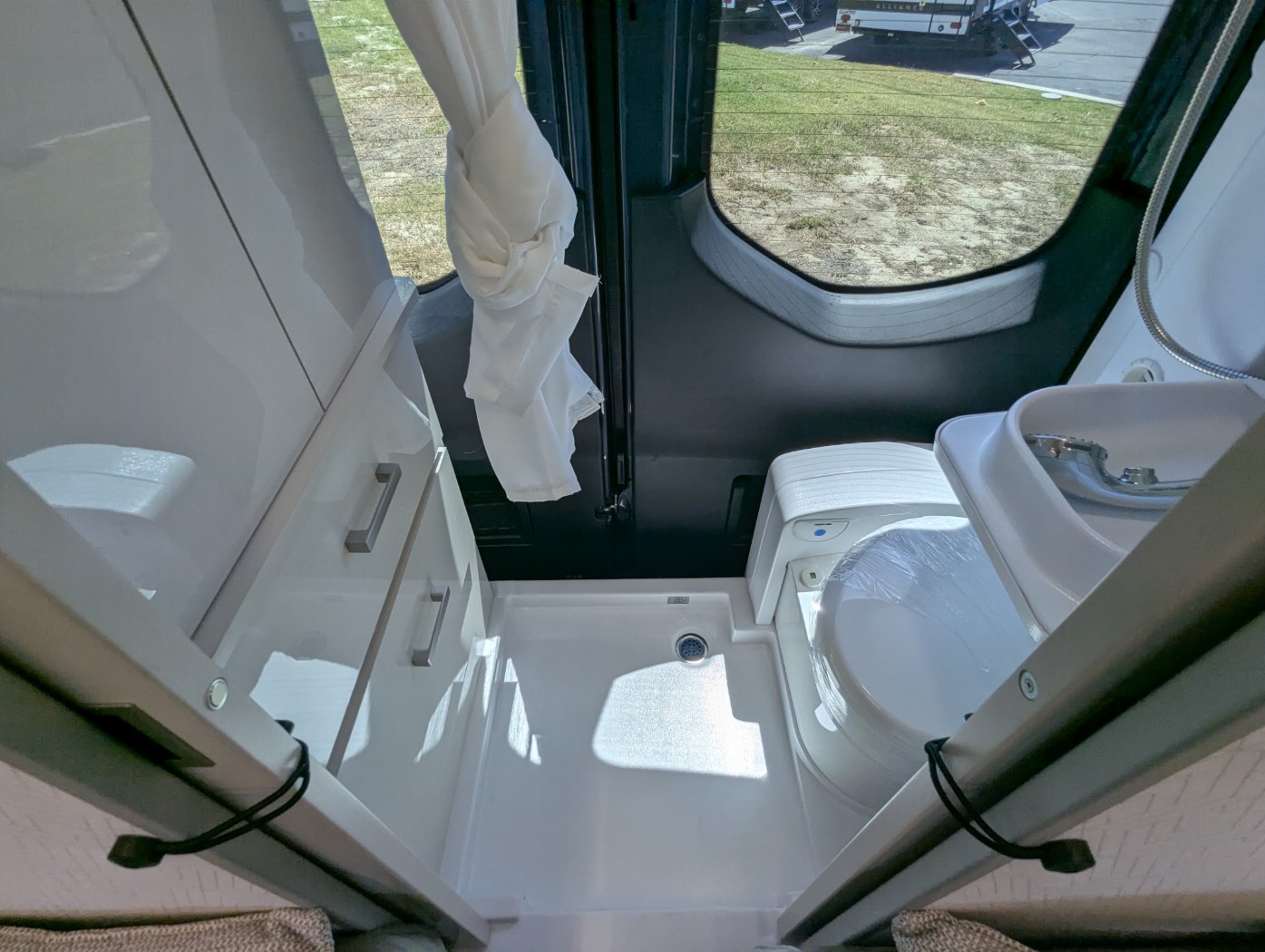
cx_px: 632
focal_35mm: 16
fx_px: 585
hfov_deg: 94.4
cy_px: 476
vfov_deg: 78.2
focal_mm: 2.35
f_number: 2.2
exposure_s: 1/387
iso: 39
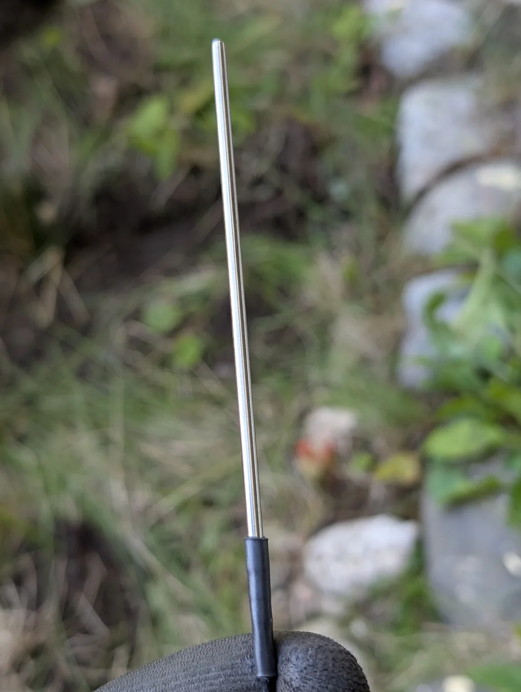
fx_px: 981
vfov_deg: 38.9
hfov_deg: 29.7
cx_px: 260
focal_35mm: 49
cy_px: 346
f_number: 1.68
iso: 62
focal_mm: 6.9
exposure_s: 1/119
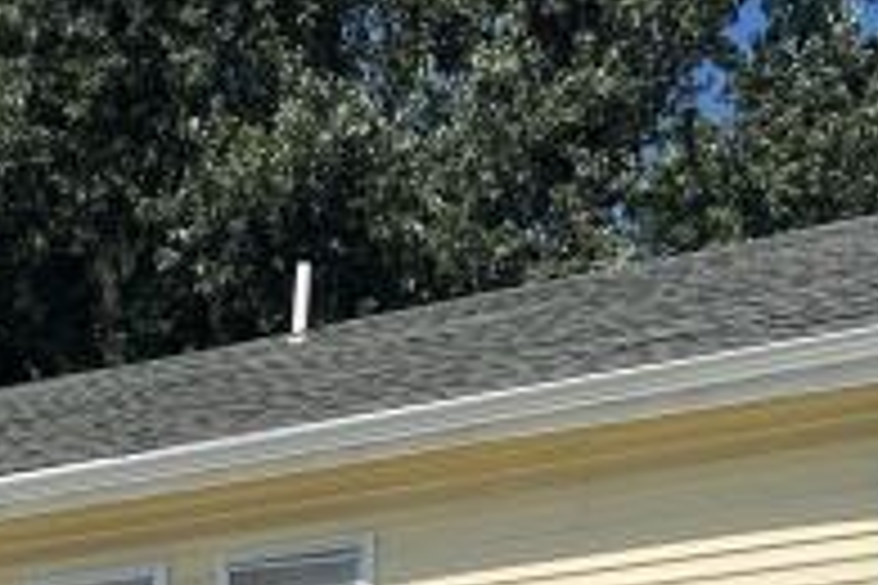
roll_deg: -0.9
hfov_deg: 20.3
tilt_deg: +2.9
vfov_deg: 12.0
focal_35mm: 100
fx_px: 2439
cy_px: 1206
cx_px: 302
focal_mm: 4.2
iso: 32
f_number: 1.6
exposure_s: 1/4651
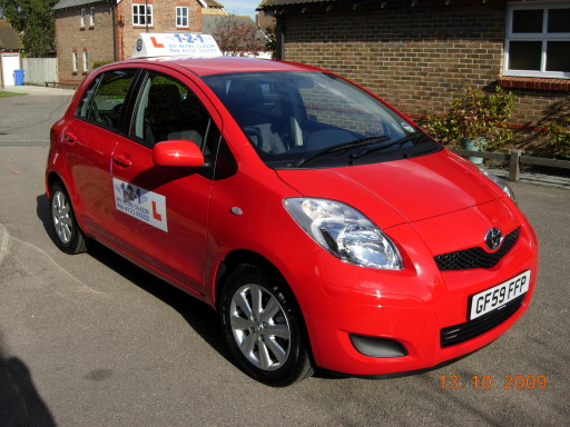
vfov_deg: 39.7
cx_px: 285
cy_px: 214
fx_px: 593
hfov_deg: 51.4
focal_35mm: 36
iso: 50
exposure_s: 1/352
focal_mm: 7.5
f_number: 6.1
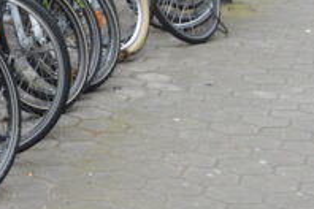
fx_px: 1317
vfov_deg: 8.9
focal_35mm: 151
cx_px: -195
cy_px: -91
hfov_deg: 12.7
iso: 250
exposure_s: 1/125
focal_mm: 26
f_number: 5.6
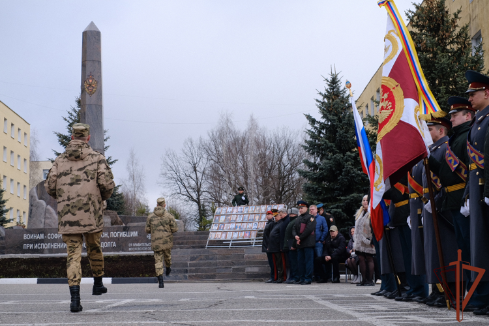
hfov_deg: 37.5
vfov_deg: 25.5
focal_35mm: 53
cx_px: 244
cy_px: 163
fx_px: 720
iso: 500
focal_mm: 35
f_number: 9
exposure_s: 1/500
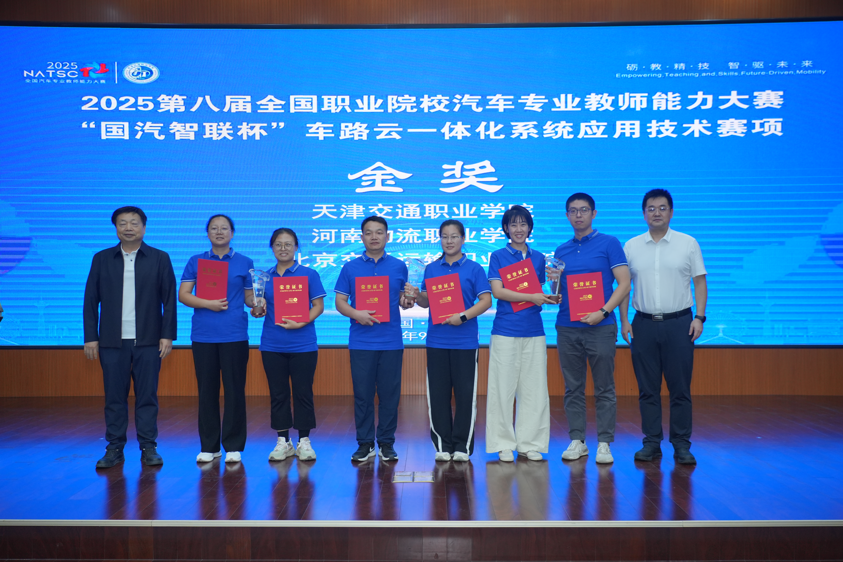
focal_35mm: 30
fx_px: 702
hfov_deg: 61.9
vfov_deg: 43.6
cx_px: 422
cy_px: 281
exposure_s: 1/125
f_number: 4
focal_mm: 30
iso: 1250
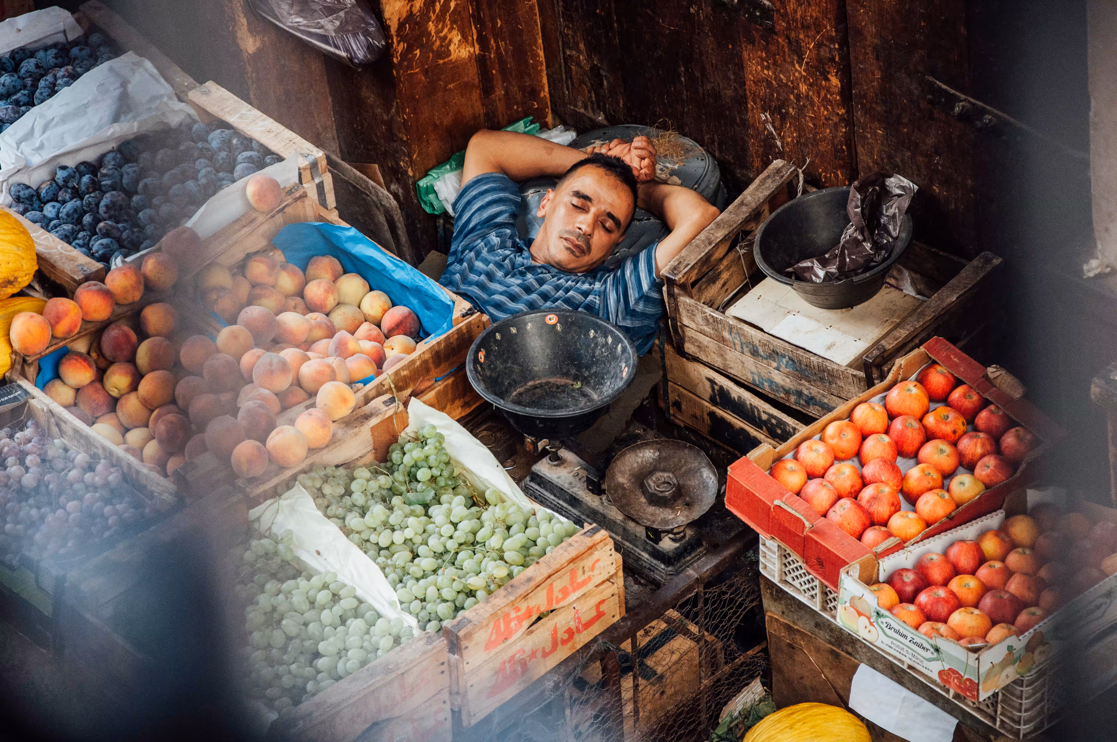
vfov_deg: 8.7
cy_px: 371
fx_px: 4881
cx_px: 558
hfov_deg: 13.1
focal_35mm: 158
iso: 800
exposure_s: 1/125
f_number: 5.6
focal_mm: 105
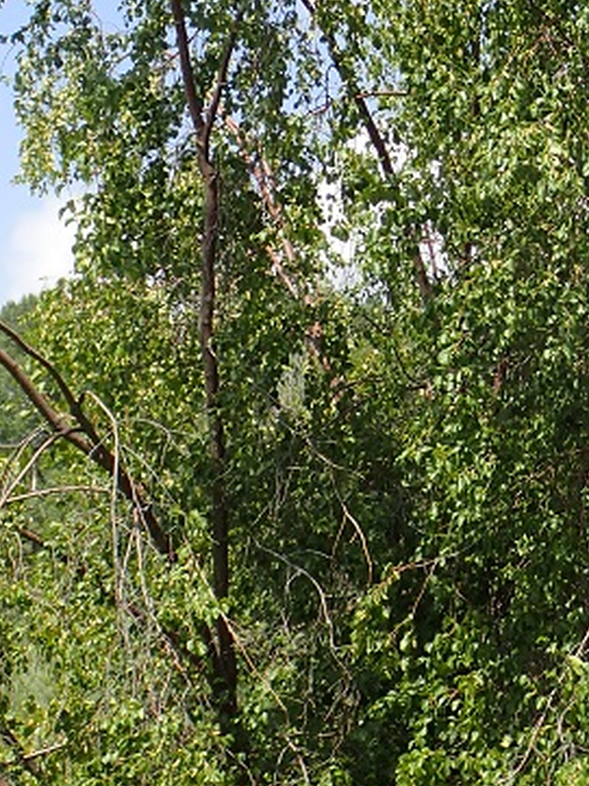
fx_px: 2385
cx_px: 604
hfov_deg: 13.9
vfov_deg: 18.6
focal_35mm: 105
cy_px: 198
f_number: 3.5
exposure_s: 1/500
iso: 100
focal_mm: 6.86
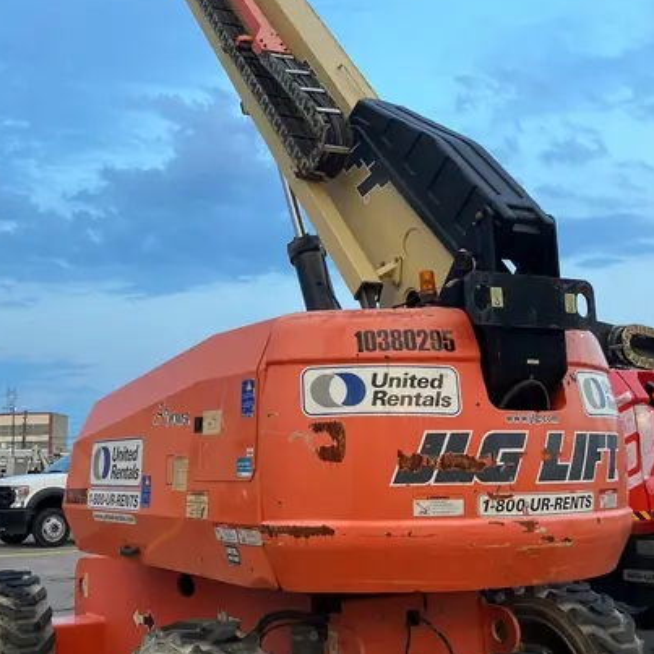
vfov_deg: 37.4
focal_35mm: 45
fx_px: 962
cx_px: 221
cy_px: 272
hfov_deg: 37.2
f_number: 1.8
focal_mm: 3.99
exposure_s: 1/121
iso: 64
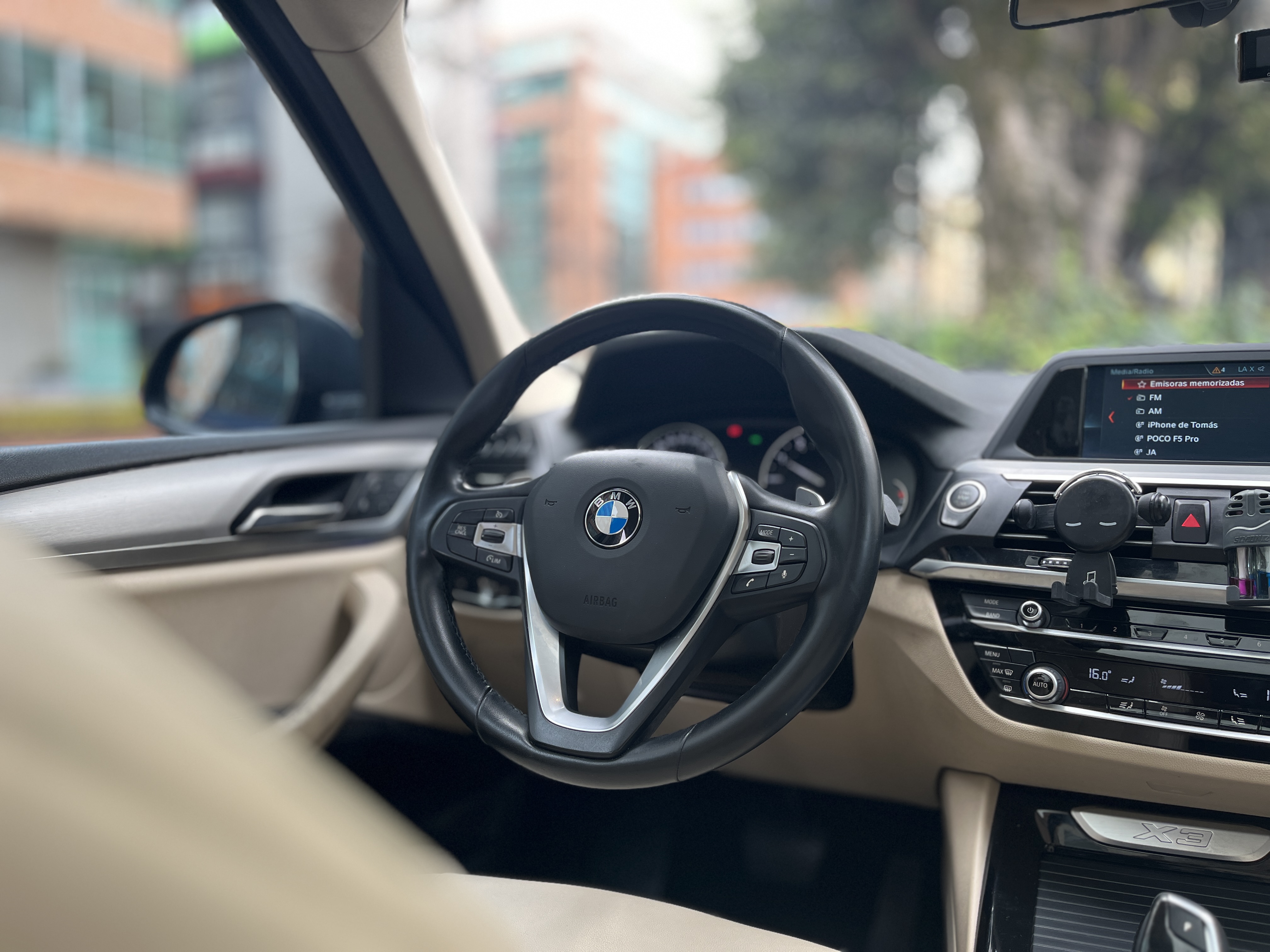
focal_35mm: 26
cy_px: 476
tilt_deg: -6.9
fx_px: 954
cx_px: 635
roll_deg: -0.3
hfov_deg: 67.3
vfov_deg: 53.1
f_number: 1.6
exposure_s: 1/122
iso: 80
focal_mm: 5.1
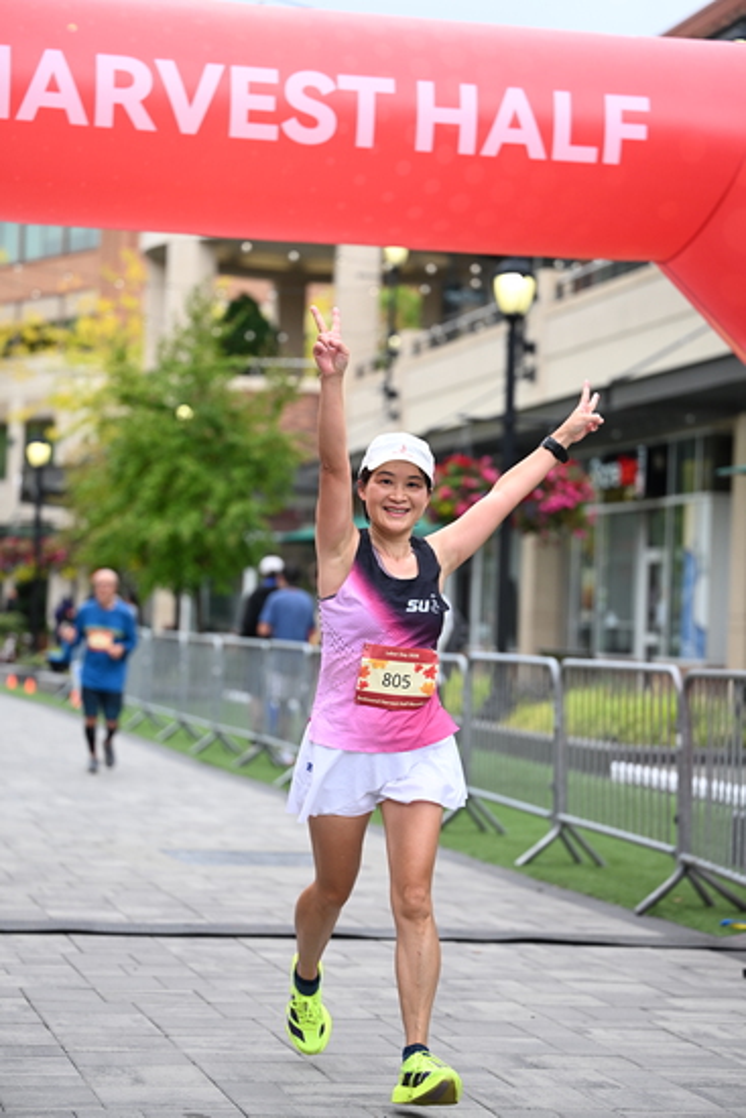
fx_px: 2671
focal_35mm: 86
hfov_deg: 15.9
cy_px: 559
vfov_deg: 23.6
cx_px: 373
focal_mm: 86
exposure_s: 1/2000
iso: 640
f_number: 2.8
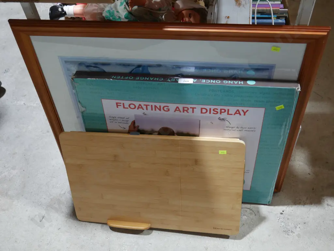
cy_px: 126
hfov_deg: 49.0
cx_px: 167
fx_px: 367
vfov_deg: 37.8
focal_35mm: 38
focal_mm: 19
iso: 400
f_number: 4.1
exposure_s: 1/60
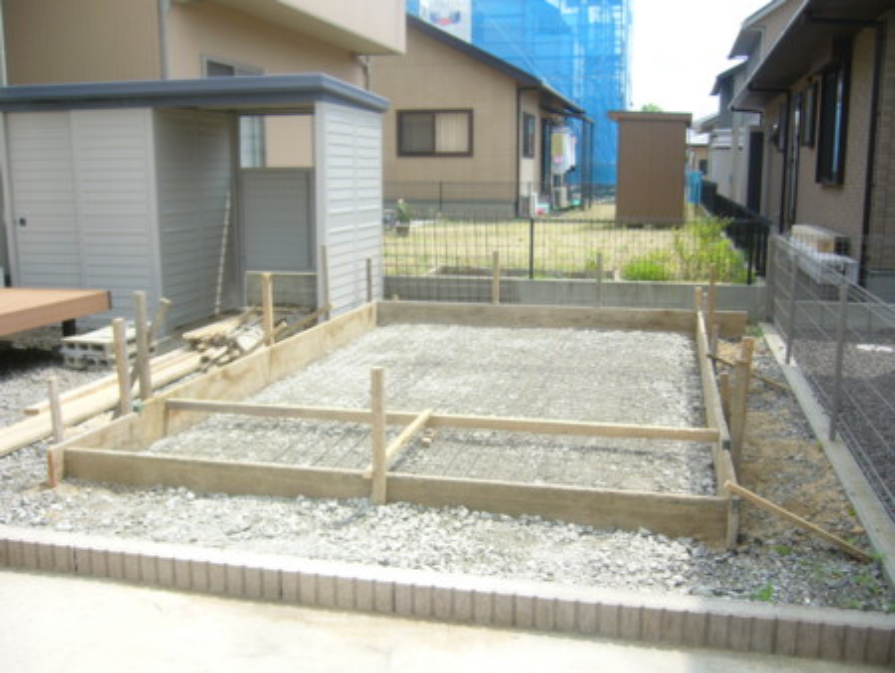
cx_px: 448
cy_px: 336
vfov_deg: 40.7
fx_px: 905
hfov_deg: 52.6
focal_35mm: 35
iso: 80
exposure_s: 1/400
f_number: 2.8
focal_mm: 5.8
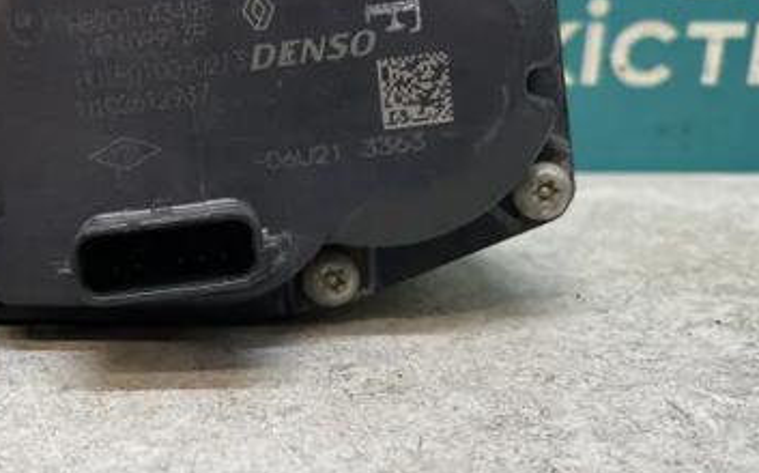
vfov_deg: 25.8
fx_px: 1033
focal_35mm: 50
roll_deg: +1.0
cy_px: 215
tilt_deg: -12.5
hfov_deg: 39.1
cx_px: 178
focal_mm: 4.2
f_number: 1.6
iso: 125
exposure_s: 1/100
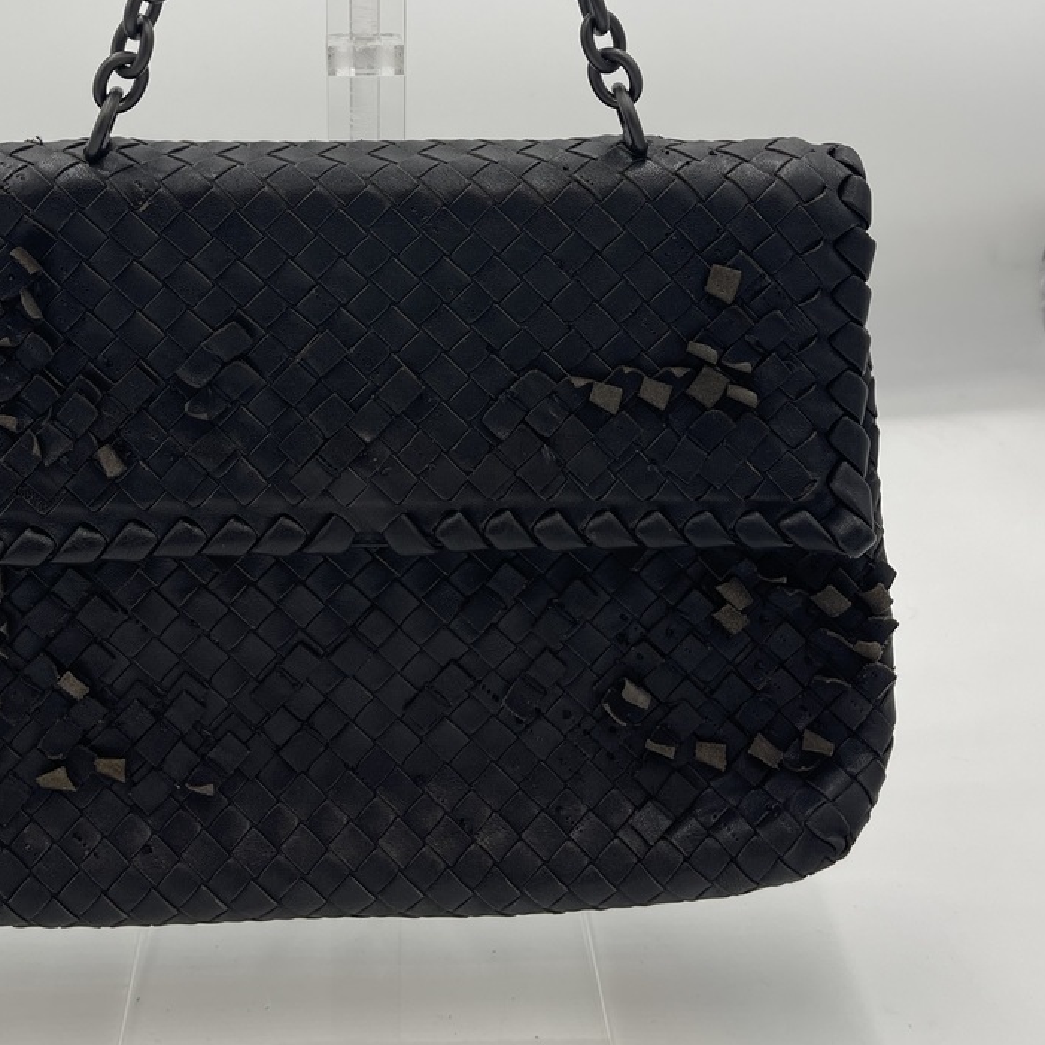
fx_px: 1434
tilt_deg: -12.1
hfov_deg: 39.9
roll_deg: +0.2
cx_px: 432
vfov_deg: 37.9
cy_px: 144
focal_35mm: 42
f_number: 1.6
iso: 32
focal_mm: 5.1
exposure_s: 1/389
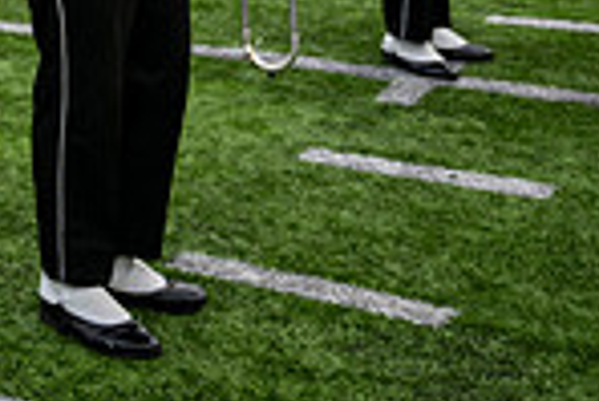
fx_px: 1566
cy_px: -322
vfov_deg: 13.2
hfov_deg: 18.1
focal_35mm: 94
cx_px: -413
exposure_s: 1/500
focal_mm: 24
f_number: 2.8
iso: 200
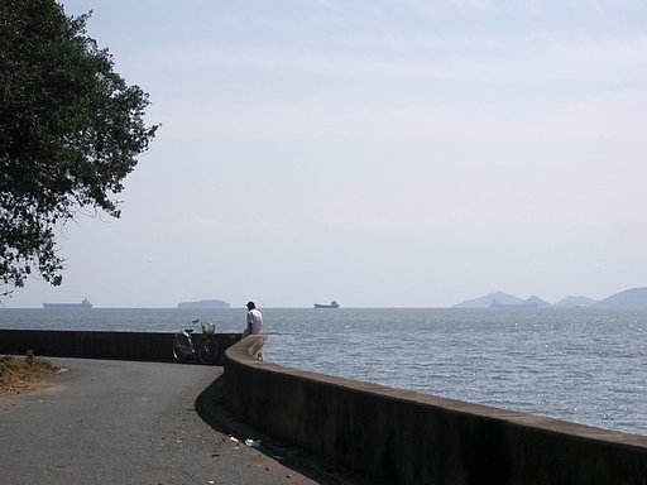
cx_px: 324
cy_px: 242
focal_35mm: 105
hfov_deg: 18.7
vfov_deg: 14.1
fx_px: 1963
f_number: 7.7
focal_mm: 17.4
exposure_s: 1/320
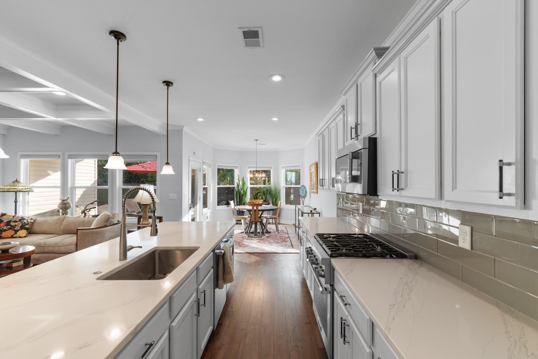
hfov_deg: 100.4
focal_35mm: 15
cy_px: 180
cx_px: 269
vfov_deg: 77.3
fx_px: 224
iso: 100
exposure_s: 1/15
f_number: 4.5
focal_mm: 10
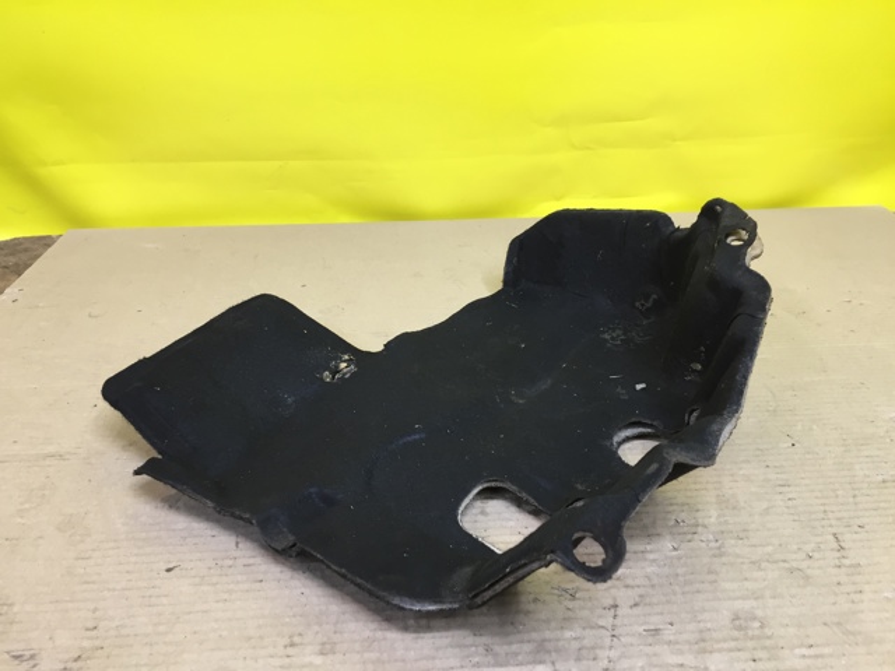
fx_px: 750
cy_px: 336
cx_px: 448
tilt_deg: -28.5
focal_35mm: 29
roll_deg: -0.1
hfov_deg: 61.7
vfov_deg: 48.2
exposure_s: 1/33
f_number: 2.2
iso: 80
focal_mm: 4.15
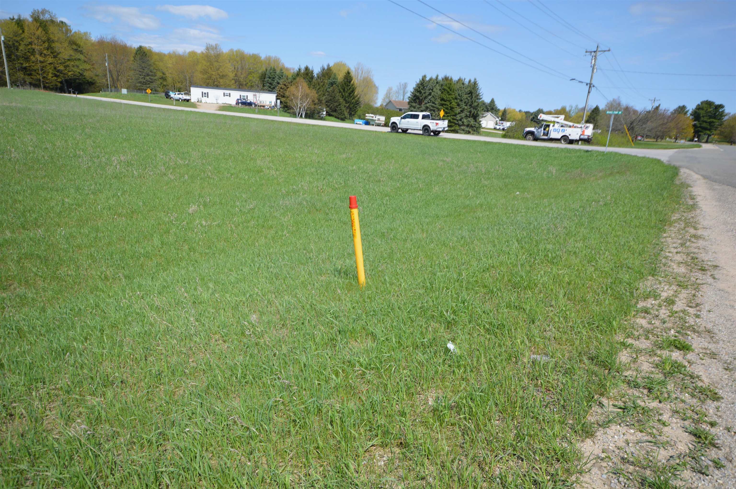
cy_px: 244
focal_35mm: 21
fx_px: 429
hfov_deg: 81.3
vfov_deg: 59.4
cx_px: 368
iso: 100
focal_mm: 14
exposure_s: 1/200
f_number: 7.1
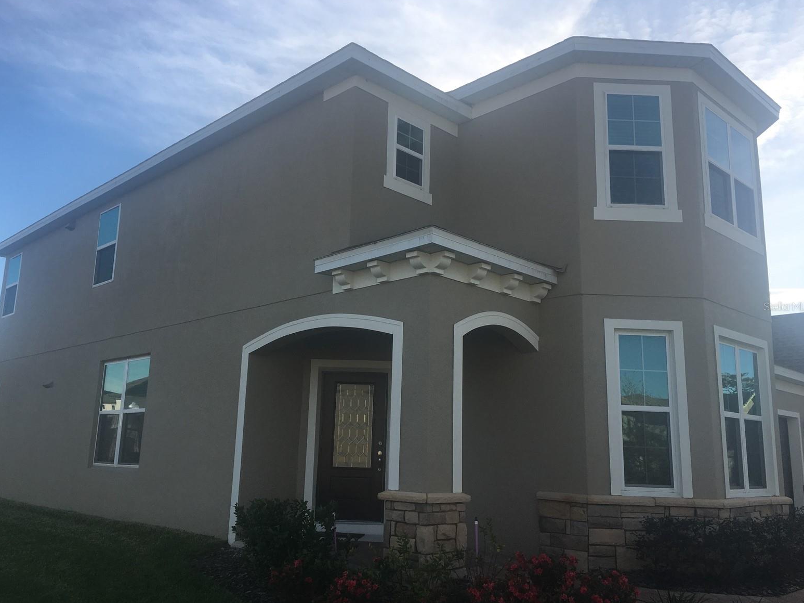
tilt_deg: +12.6
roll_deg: -1.8
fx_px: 697
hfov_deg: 60.0
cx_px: 397
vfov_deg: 46.8
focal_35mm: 30
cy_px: 306
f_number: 2.2
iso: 25
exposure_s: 1/916
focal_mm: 4.15
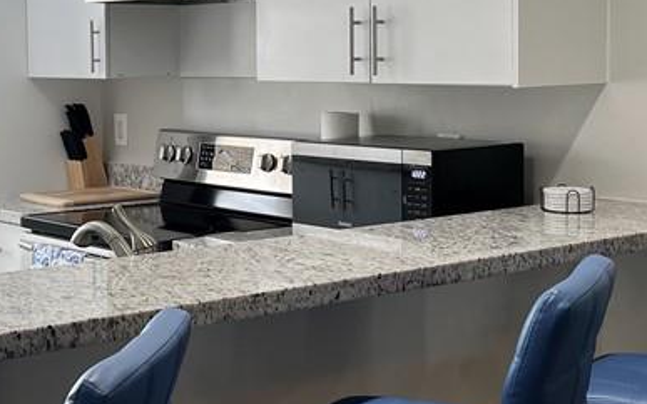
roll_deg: +1.4
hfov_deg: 27.5
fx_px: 1287
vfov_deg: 17.7
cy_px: 97
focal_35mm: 73
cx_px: 114
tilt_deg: -3.6
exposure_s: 1/120
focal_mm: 5.1
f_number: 1.6
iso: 50
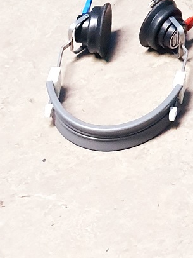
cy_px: -309
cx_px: 321
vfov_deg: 12.7
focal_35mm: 129
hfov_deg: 10.9
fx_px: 958
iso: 400
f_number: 1.5
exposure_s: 1/50
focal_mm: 4.3
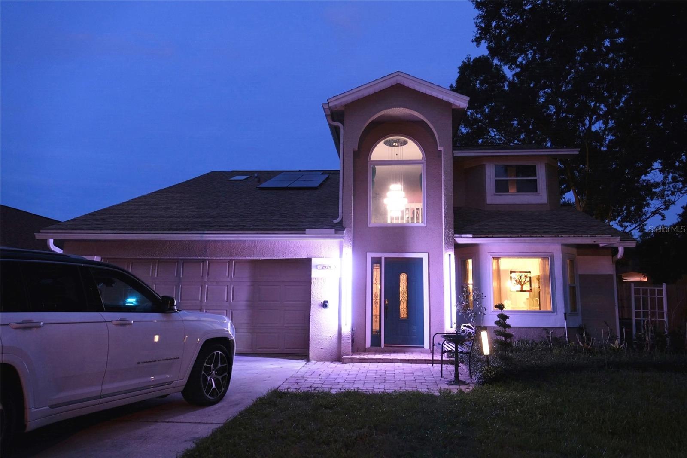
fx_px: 496
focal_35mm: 26
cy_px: 229
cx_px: 344
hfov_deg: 69.4
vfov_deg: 49.5
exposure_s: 1/3.1
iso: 800
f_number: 3.5
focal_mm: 17
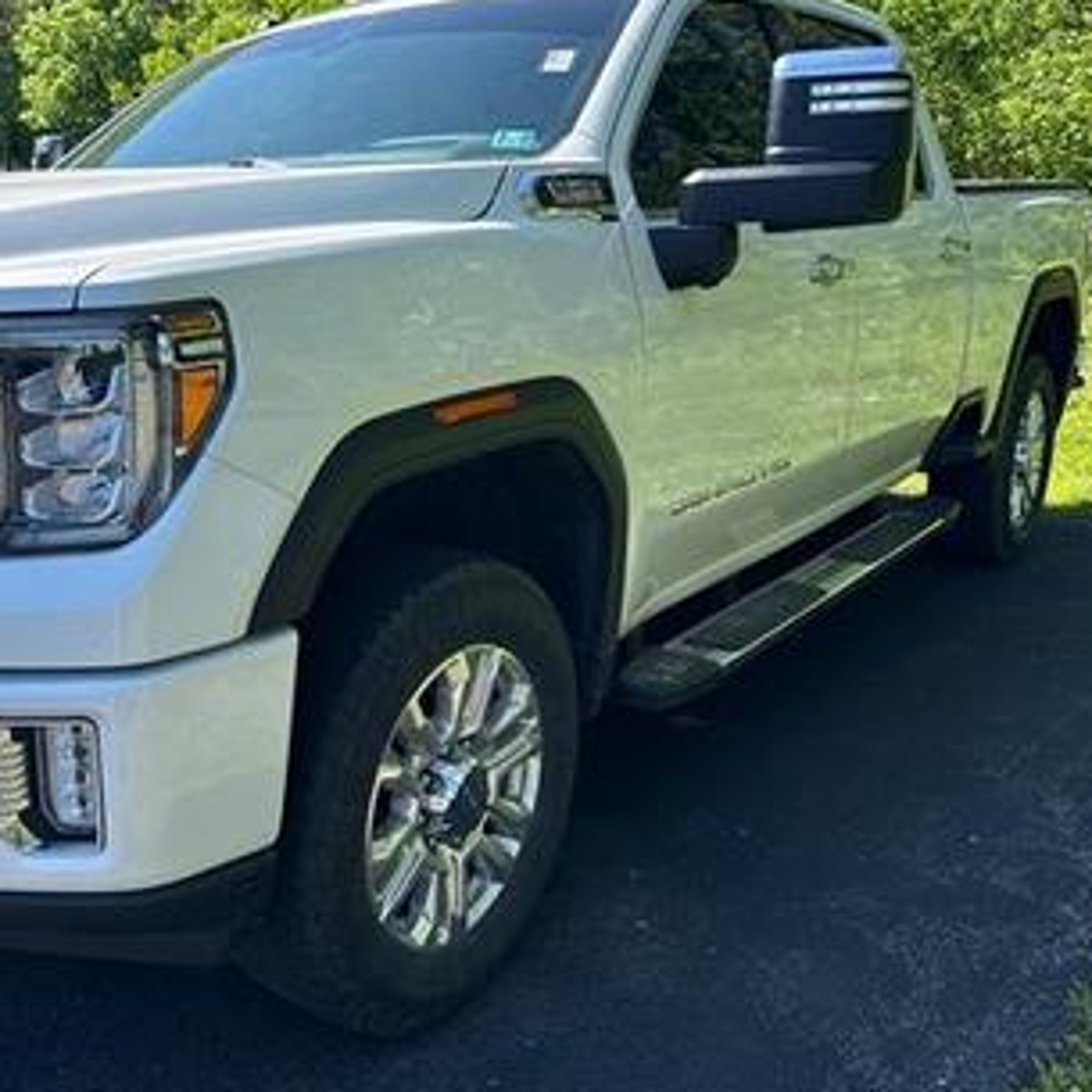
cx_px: 272
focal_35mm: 35
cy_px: 533
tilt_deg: -12.6
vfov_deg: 47.2
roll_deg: +2.4
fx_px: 1249
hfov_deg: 45.6
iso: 100
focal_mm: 6.76
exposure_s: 1/2370
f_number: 1.78
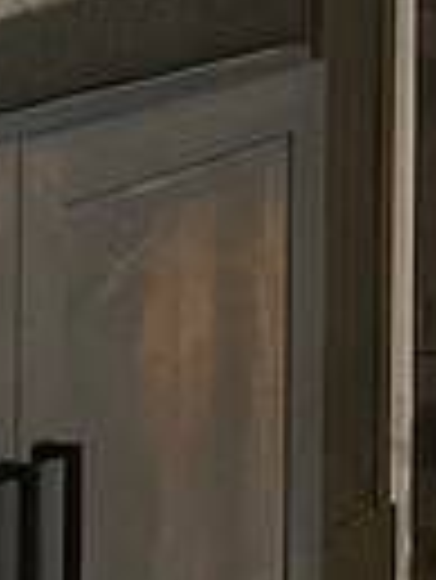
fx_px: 2347
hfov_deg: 9.1
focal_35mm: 140
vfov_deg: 13.2
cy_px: -342
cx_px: 1193
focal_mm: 6.86
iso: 500
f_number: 1.78
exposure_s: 1/60
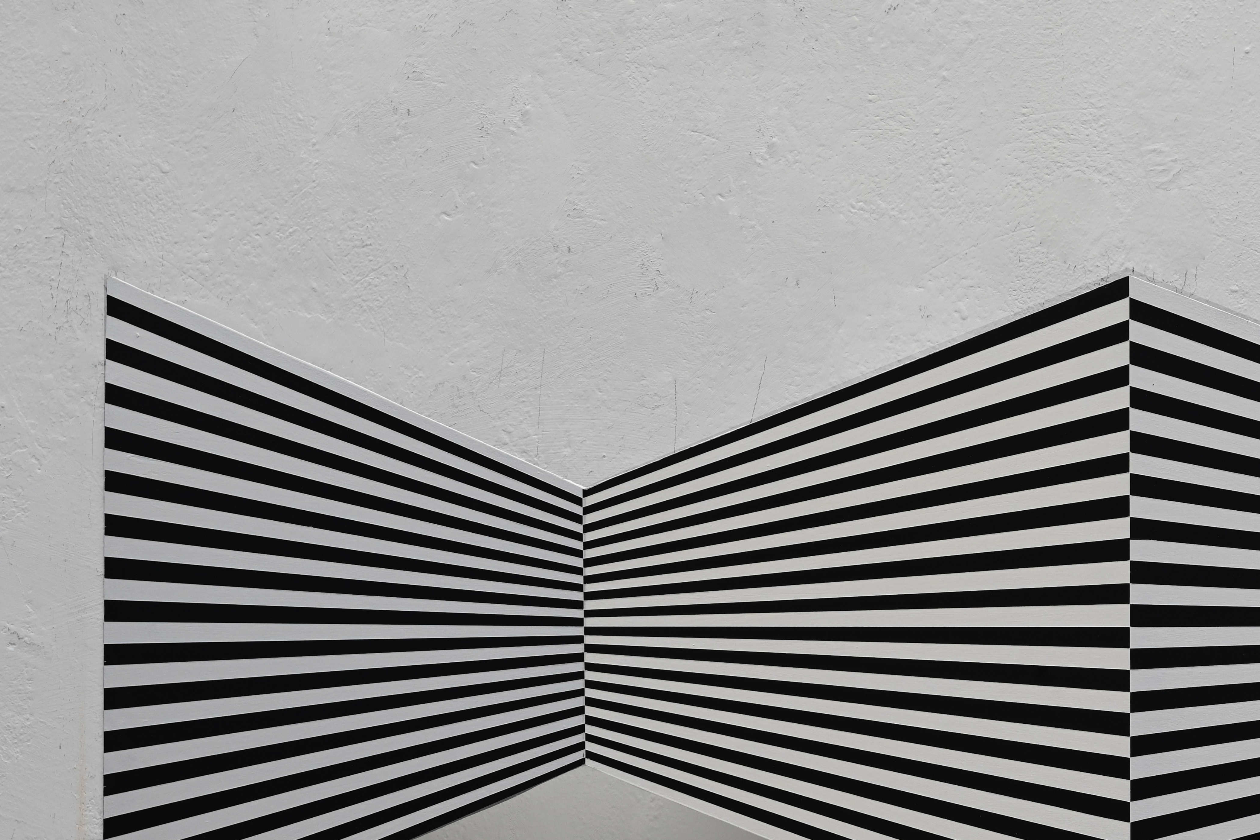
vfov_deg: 13.7
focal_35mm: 99
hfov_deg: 20.2
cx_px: 1123
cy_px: 783
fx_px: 3465
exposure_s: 1/250
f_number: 3.5
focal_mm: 50
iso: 400
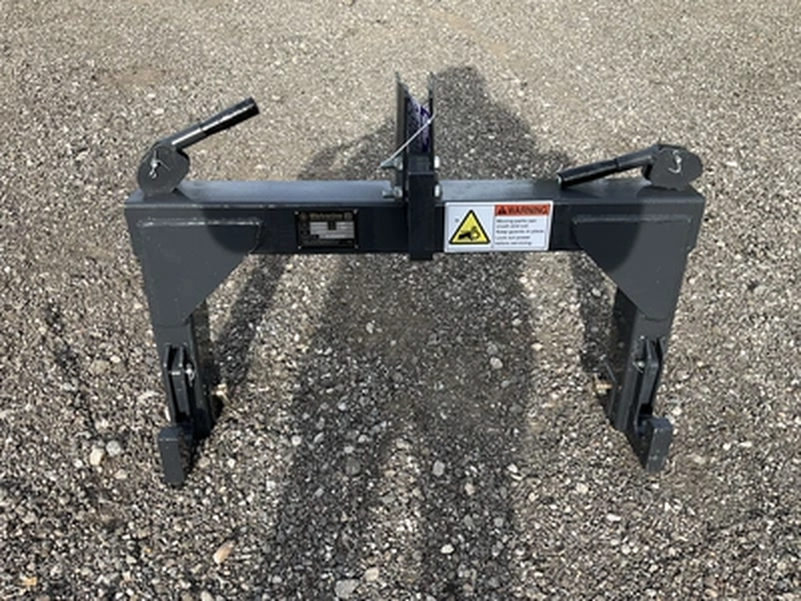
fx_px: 671
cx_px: 400
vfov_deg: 48.2
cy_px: 300
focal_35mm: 29
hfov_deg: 61.7
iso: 25
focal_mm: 3
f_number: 1.8
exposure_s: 1/514
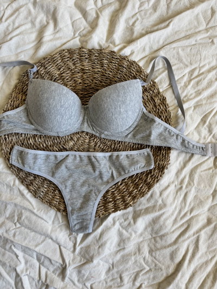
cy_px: 144
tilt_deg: -87.0
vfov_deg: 71.6
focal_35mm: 24
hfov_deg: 56.8
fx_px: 201
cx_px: 108
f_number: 1.78
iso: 64
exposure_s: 1/121
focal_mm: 6.76
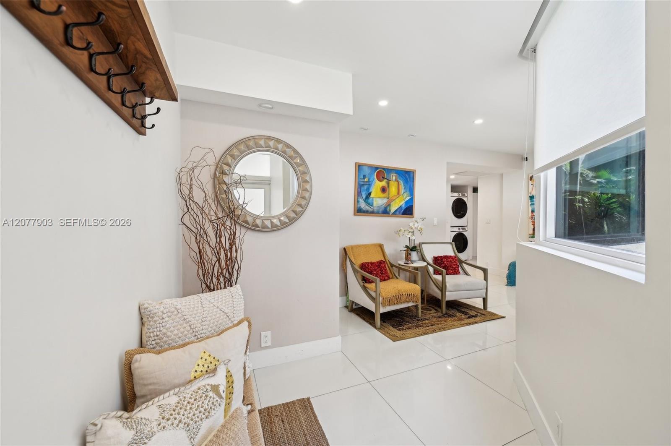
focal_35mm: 14
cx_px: 336
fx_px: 261
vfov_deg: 81.1
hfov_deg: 104.3
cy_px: 223
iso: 110
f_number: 7.1
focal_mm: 14
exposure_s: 1/13
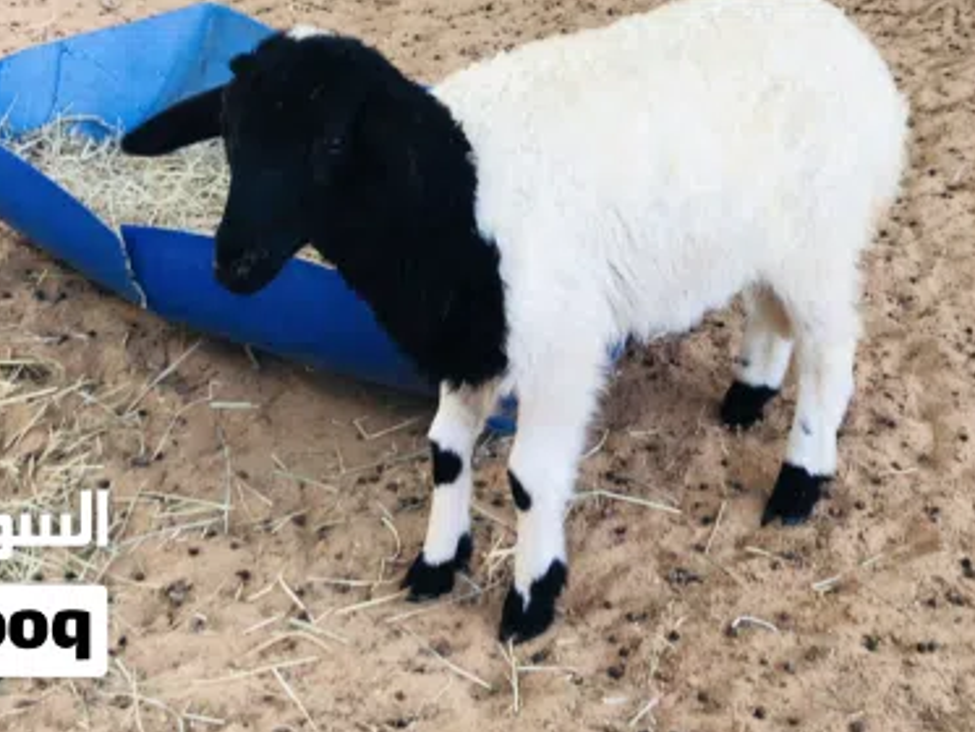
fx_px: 1352
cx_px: 502
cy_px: 112
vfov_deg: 29.4
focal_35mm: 48
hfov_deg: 39.6
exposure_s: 1/120
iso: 25
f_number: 1.8
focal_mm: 3.99
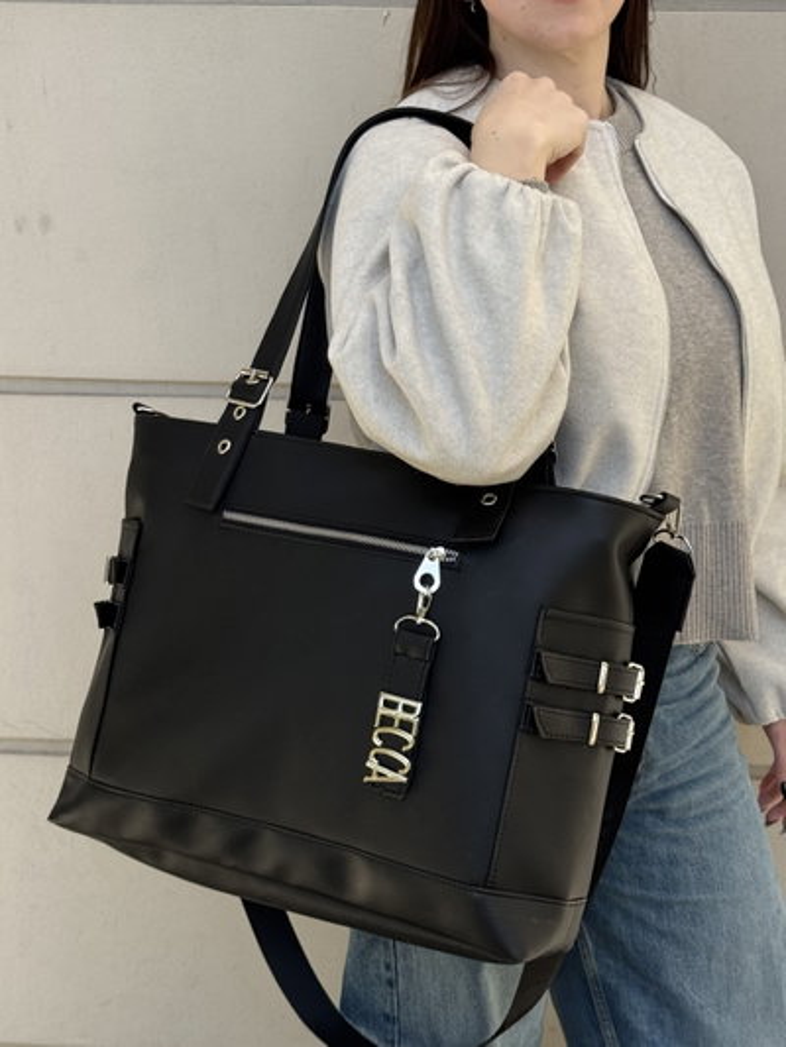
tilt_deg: -11.0
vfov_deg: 39.6
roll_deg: -0.9
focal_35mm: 48
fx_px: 1453
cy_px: 524
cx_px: 393
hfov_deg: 30.3
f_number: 1.78
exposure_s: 1/700
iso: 64
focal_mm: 6.76
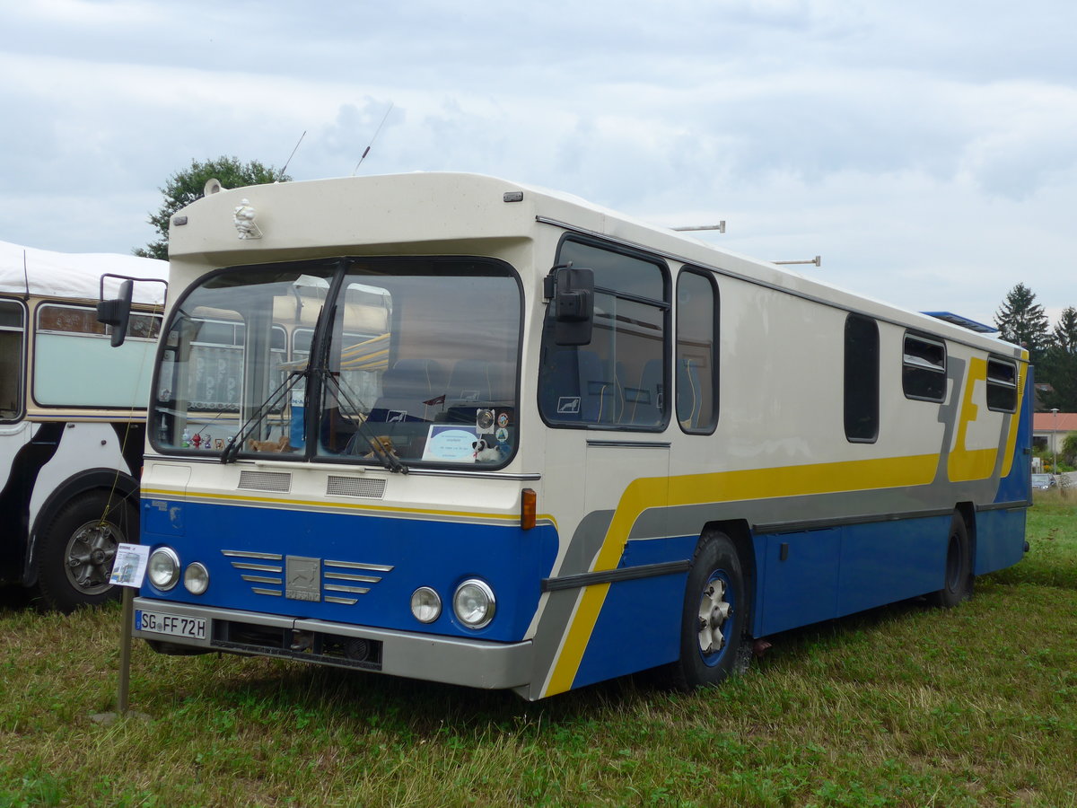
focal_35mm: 46
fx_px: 1431
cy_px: 404
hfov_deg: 41.2
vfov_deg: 31.5
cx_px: 538
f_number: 3
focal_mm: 9.5
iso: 80
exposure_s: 1/500
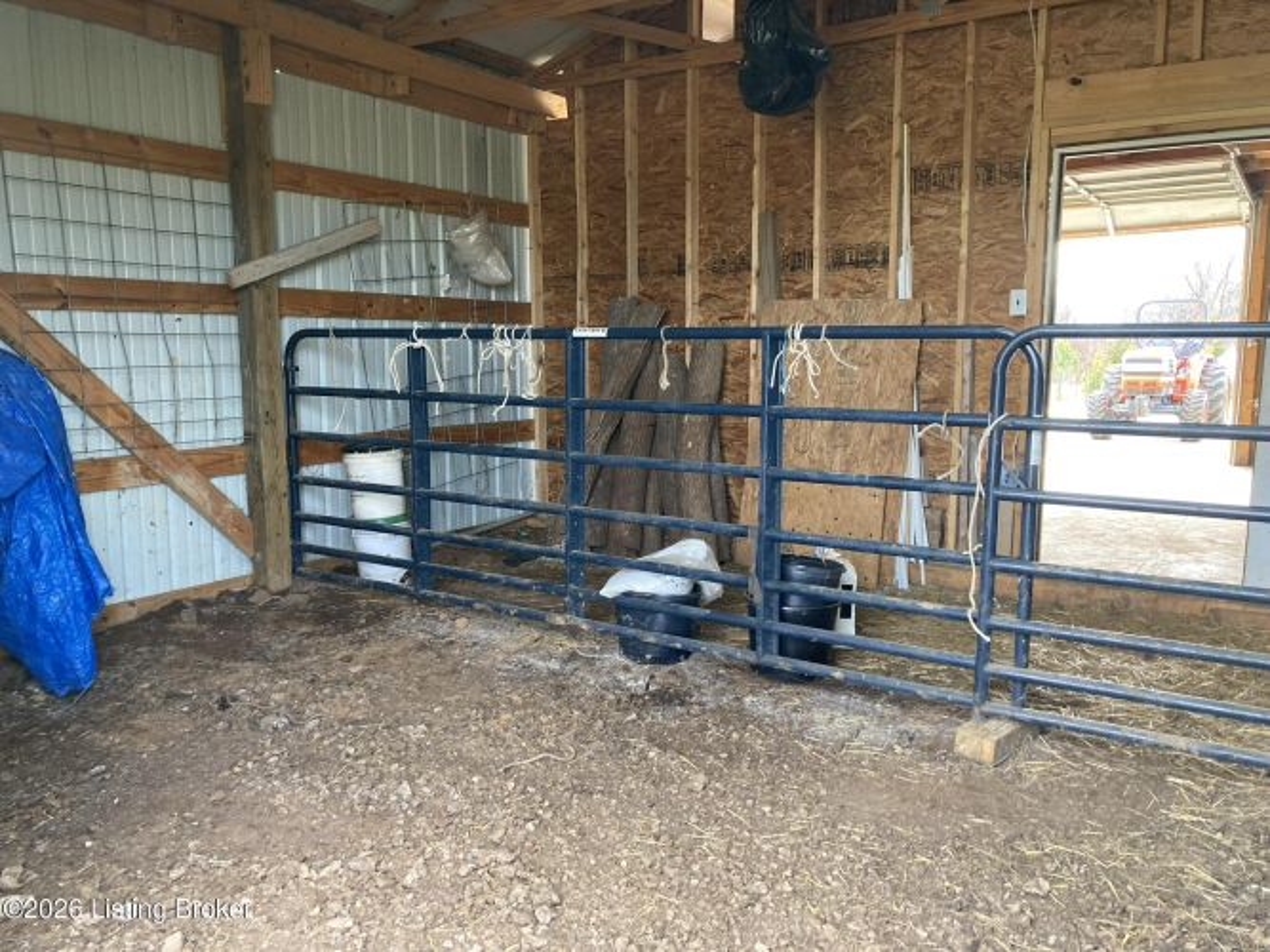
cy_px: 476
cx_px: 635
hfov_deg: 63.5
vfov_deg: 49.7
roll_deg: -1.5
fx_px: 1027
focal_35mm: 28
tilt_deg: -7.2
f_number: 1.8
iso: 64
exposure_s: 1/60
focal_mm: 3.99
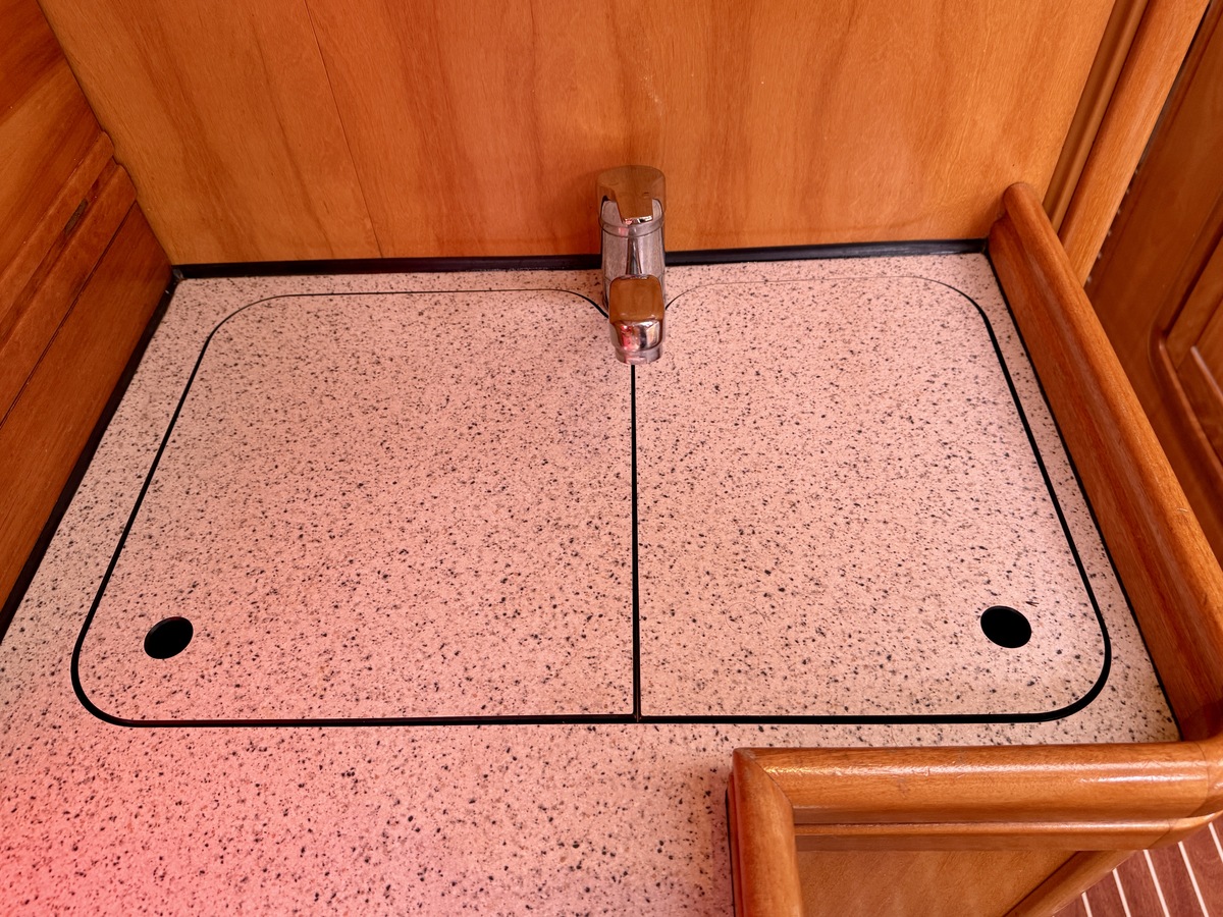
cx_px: 612
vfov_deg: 56.8
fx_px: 848
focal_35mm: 24
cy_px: 458
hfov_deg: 71.6
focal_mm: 6.76
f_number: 1.78
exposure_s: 1/65
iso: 200
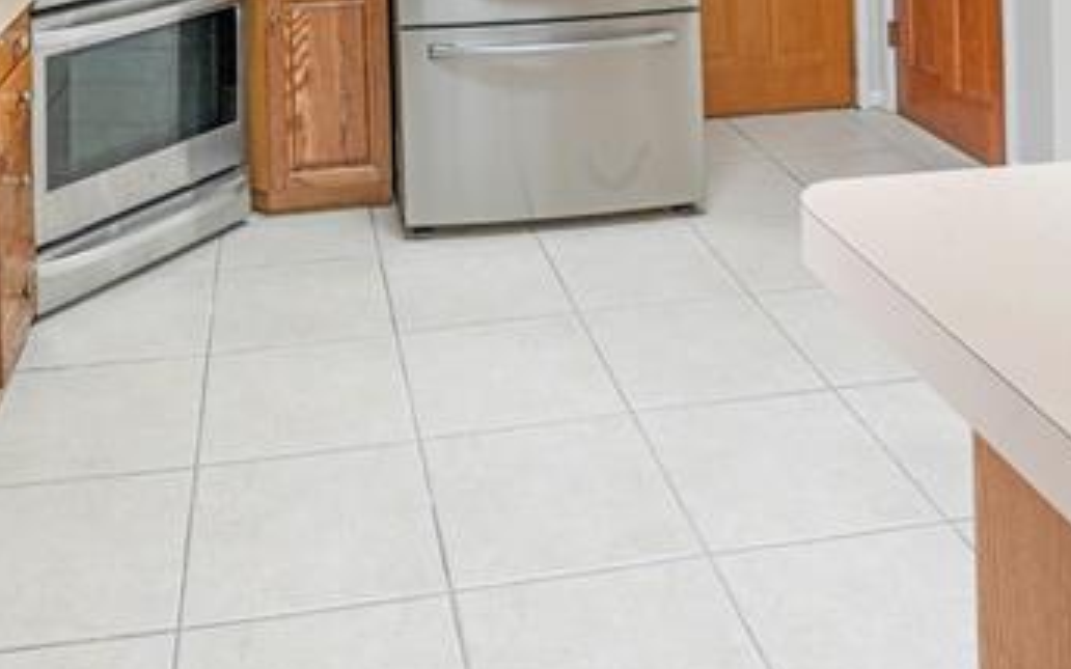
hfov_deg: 48.0
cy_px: -258
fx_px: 1197
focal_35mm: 41
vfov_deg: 25.6
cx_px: 439
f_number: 11
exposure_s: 1/15
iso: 1250
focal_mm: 18
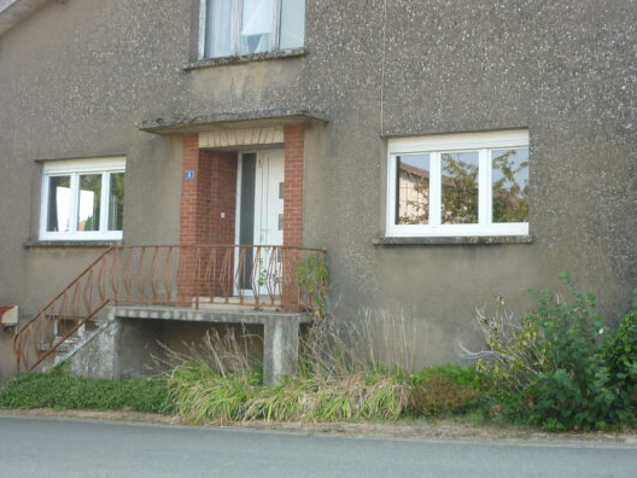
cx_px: 355
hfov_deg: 39.6
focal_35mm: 48
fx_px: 883
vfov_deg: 30.2
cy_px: 197
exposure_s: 1/250
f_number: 2.8
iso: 100
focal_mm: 5.5
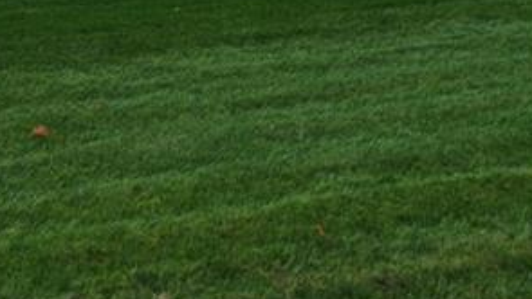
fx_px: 1538
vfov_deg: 10.3
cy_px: -301
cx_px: 123
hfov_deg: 19.5
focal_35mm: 109
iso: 100
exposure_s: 1/500
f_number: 4.5
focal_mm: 11.4
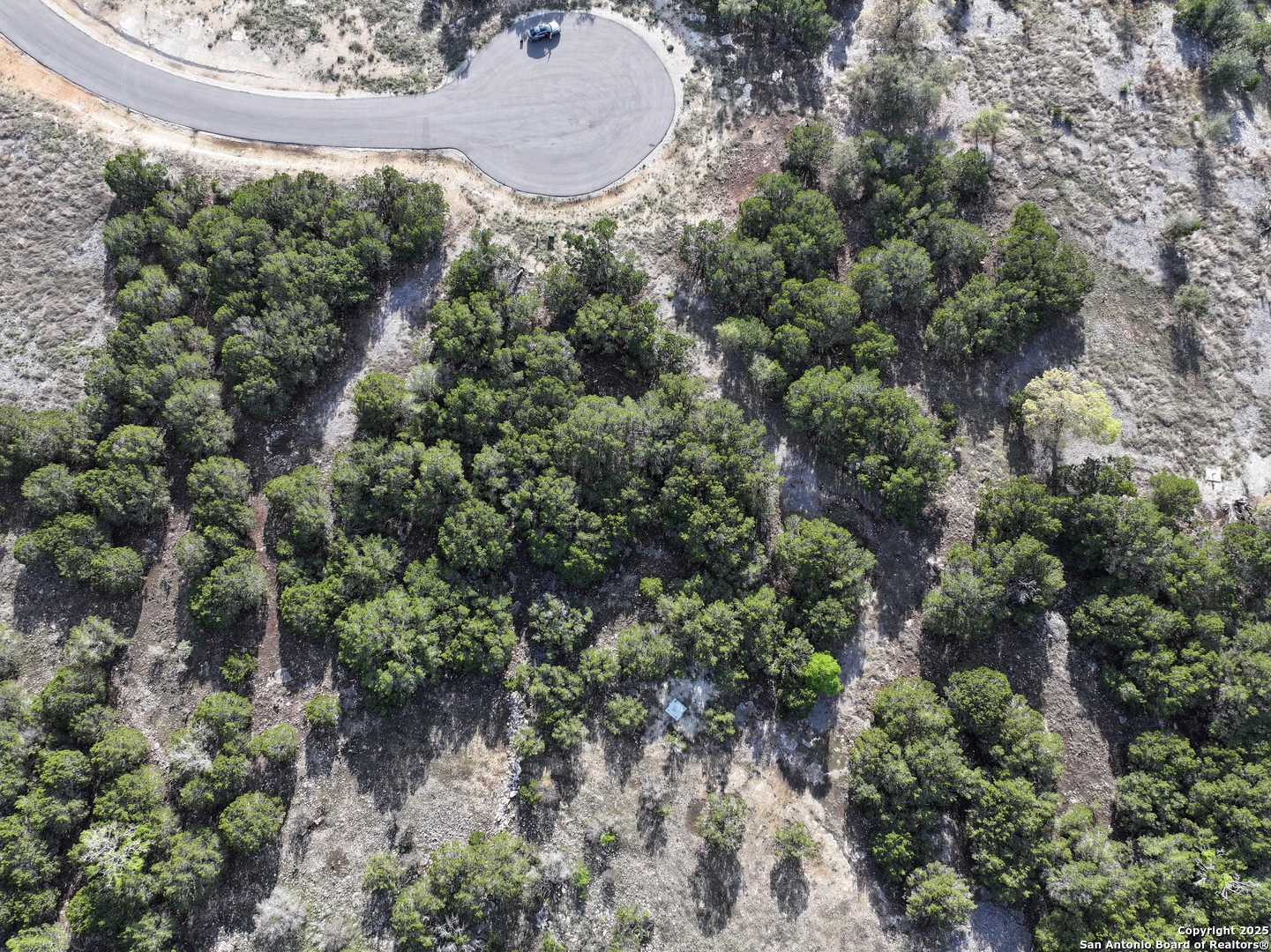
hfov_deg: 71.6
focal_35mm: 24
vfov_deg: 56.8
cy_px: 476
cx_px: 636
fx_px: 881
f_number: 2.8
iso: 100
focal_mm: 12.29
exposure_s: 1/500
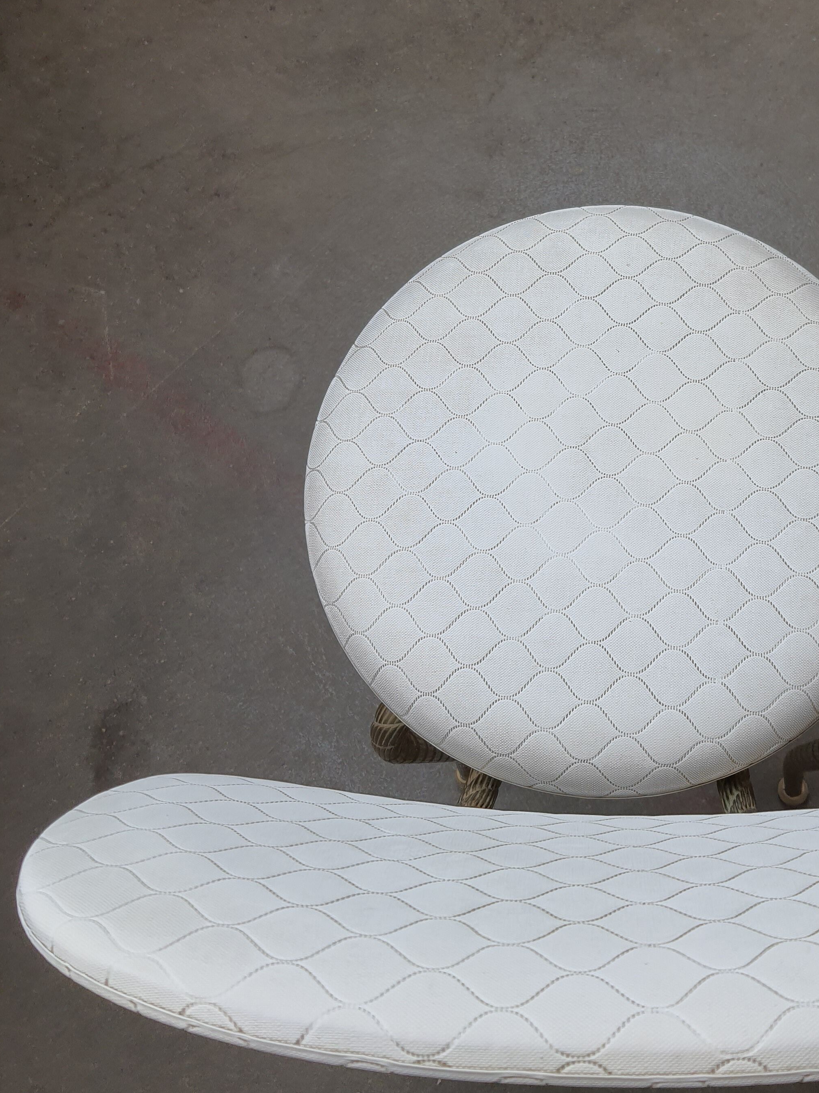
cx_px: 611
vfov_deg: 47.7
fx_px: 1230
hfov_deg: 36.0
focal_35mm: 39
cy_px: 472
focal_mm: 4.32
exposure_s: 1/134
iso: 50
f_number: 1.7
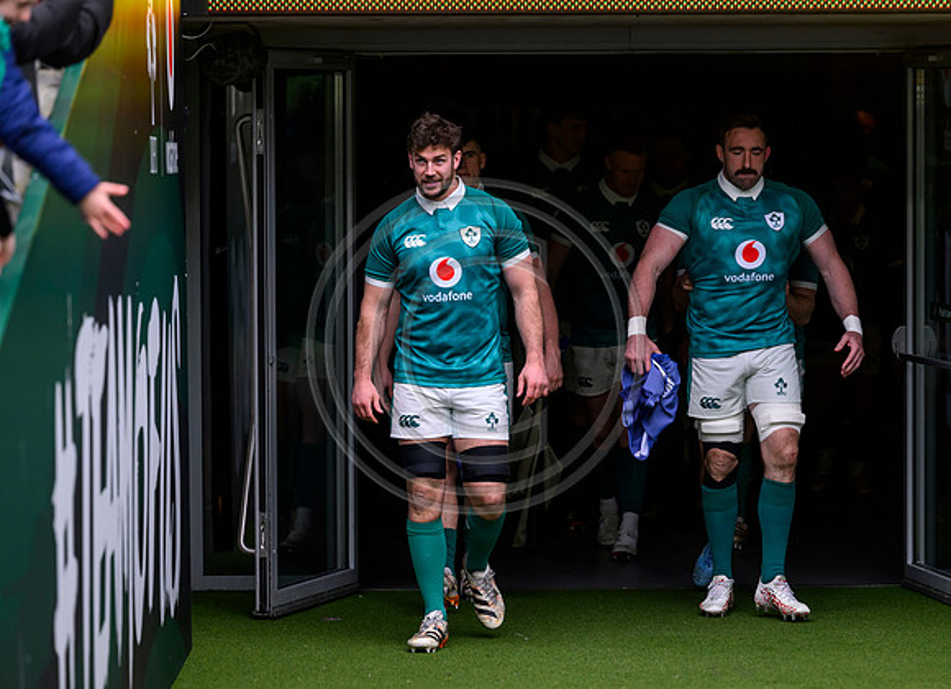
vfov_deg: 7.7
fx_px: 5131
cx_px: 517
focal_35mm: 189
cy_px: 345
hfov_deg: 10.6
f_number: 4
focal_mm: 175
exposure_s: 1/2500
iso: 1250
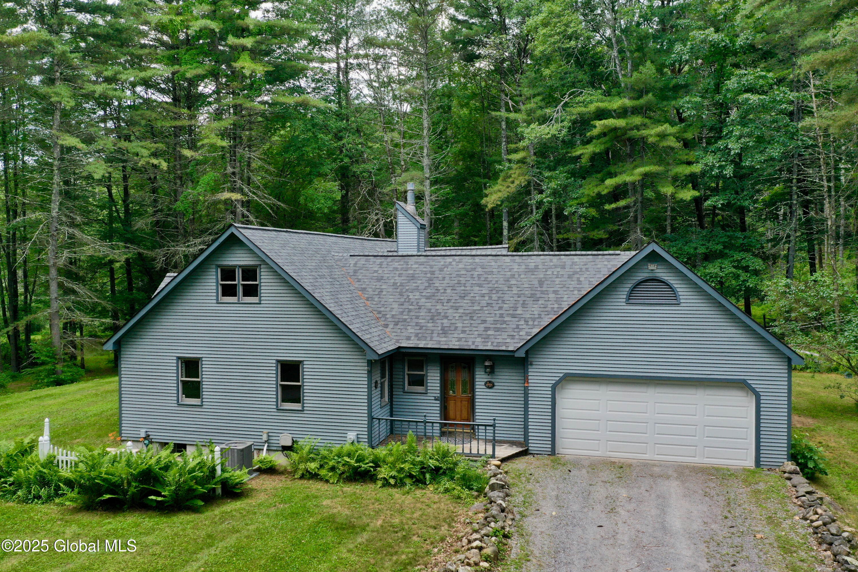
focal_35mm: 28
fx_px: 667
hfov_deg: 65.5
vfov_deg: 46.4
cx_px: 429
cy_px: 286
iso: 100
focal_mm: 10.26
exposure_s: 1/200
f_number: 5
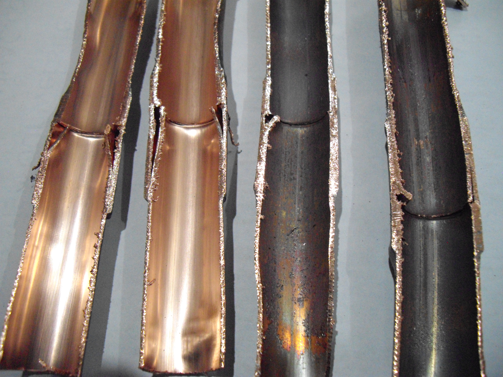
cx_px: 252
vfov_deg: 37.7
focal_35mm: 38
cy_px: 188
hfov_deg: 49.0
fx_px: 552
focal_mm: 7.9
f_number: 2.8
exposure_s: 1/80
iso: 800
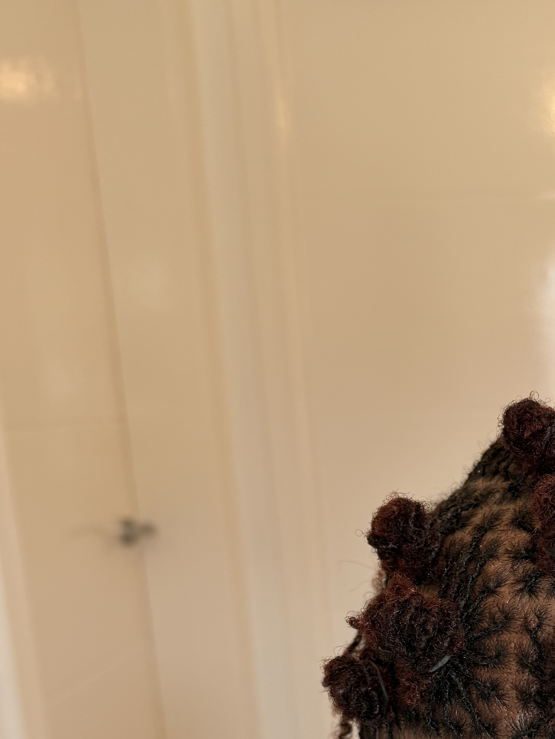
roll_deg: +0.7
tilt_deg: -15.7
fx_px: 1090
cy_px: 699
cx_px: 570
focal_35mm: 51
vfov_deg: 34.8
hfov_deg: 26.8
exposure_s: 1/100
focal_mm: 6.76
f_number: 1.78
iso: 125
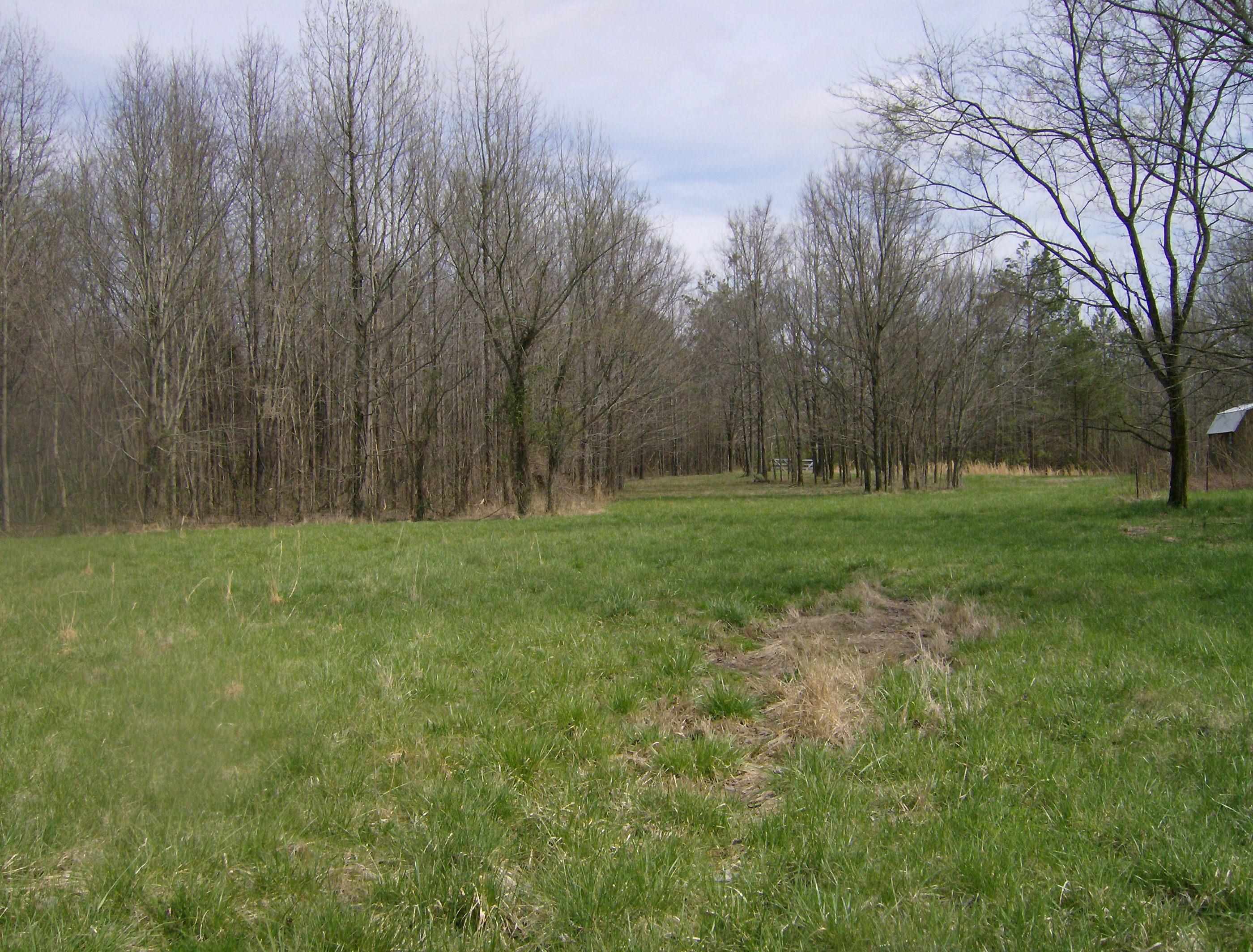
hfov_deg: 51.1
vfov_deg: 40.0
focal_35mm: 36
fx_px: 1309
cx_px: 626
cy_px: 476
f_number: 4.7
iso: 100
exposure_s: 1/784
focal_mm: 6
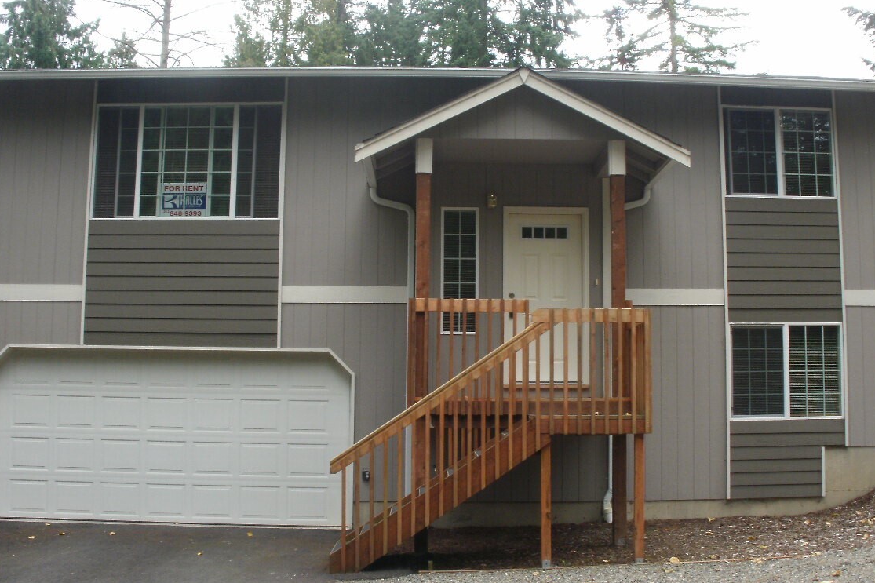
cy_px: 297
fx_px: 1045
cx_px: 472
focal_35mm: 43
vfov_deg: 31.2
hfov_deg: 45.4
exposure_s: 1/80
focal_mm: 6.3
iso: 100
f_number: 5.6
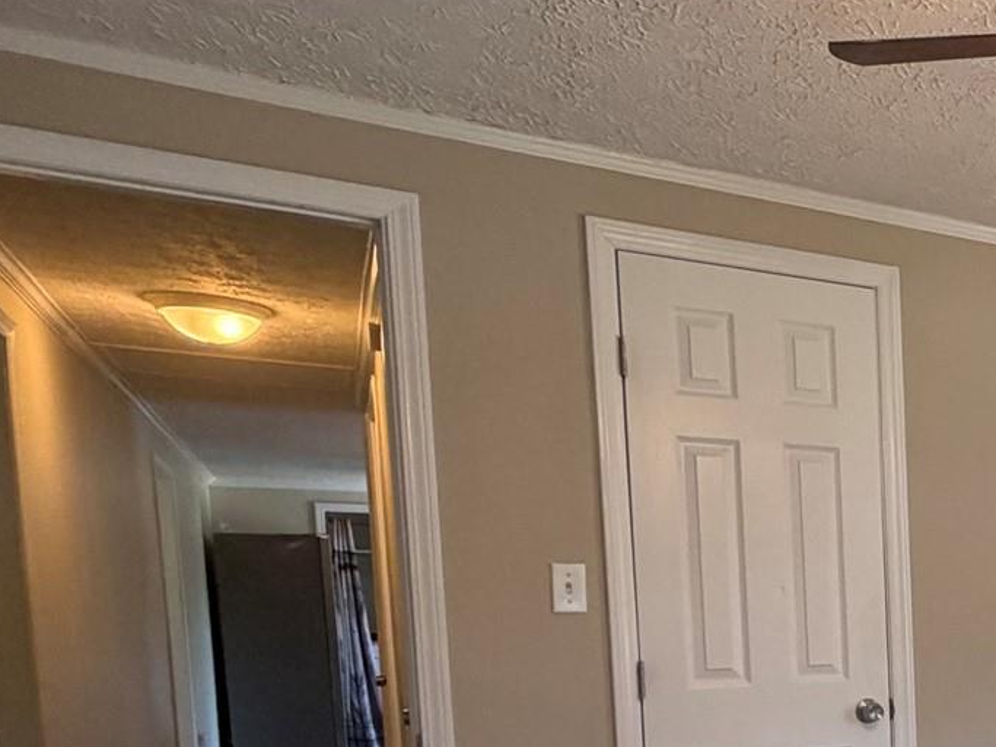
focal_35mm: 42
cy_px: 706
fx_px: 1208
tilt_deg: -4.9
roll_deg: +0.6
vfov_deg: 32.2
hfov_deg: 33.5
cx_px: 1275
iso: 125
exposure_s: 1/120
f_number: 2.2
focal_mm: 2.22
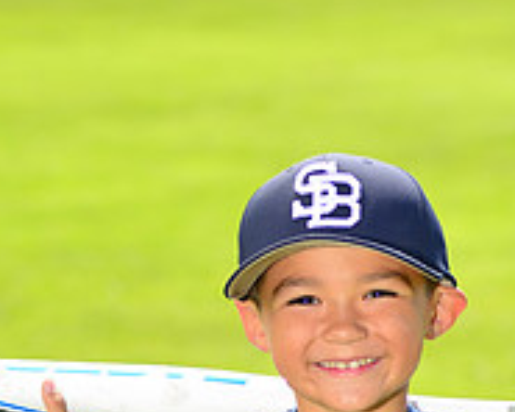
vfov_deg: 5.2
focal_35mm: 294
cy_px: 519
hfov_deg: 6.6
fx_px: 4481
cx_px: 362
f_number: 5
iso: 100
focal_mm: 100
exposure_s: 1/250
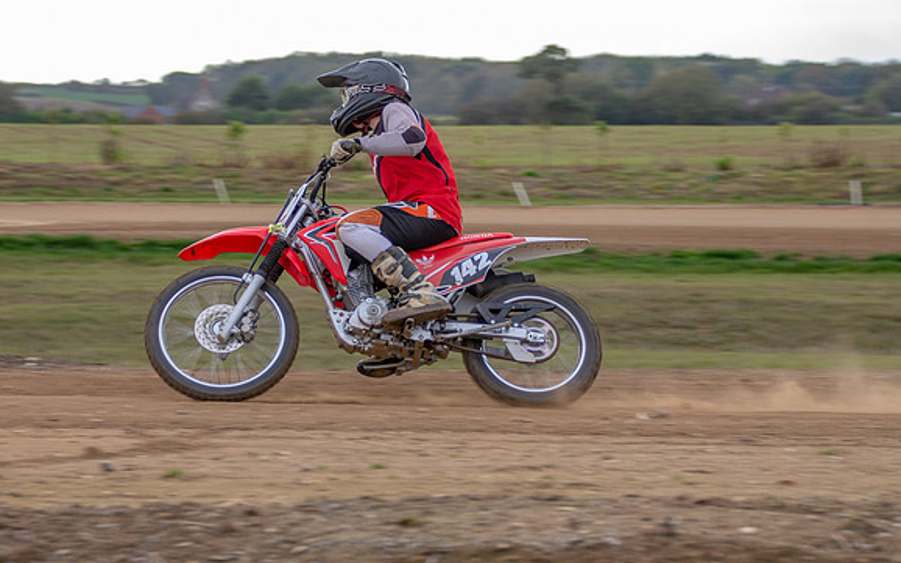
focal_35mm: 156
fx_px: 3830
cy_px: 223
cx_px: 392
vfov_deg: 8.4
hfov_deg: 13.4
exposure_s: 1/250
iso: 400
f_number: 6.3
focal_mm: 82
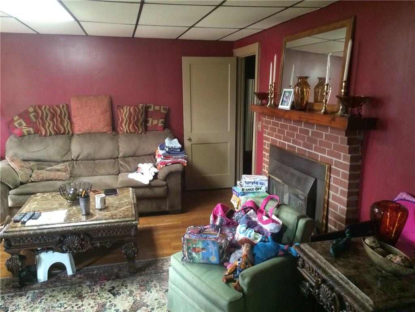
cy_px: 156
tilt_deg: -10.1
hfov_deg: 61.7
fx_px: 348
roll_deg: +0.8
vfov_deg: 48.2
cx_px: 208
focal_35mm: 29
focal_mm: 4.15
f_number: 2.2
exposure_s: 1/20
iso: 320
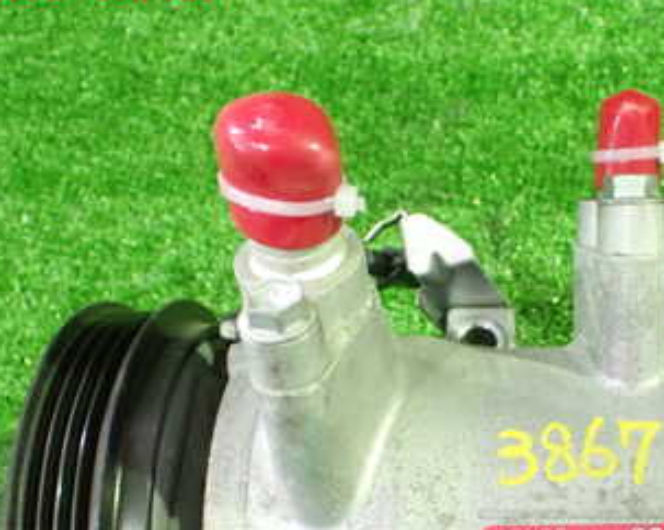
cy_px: 451
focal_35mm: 58
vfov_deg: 25.6
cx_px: 471
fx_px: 1139
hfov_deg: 32.1
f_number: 2.3
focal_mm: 5.4
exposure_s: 1/40
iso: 800
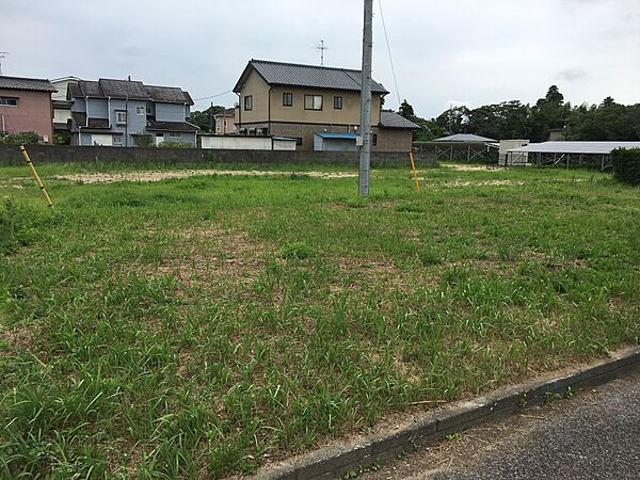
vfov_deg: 48.2
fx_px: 536
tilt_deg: -10.1
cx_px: 320
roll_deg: -1.5
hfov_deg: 61.7
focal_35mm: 29
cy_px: 240
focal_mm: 4.15
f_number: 2.2
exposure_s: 1/905
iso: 25
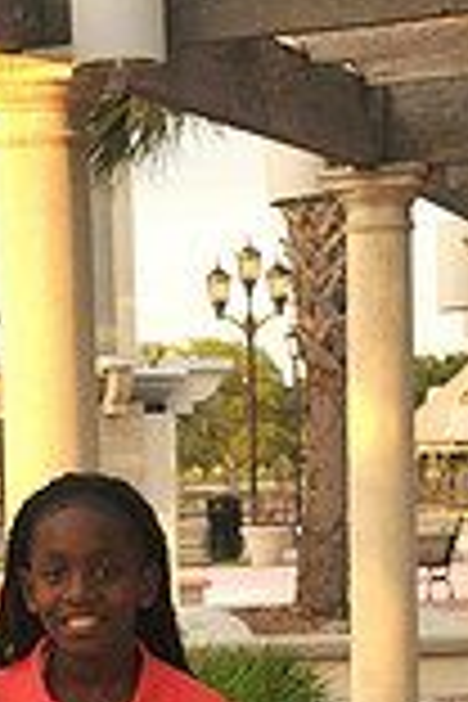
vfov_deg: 13.1
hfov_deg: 9.0
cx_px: 101
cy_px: 882
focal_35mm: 151
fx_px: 2953
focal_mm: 35
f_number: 5.6
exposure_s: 1/125
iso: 200
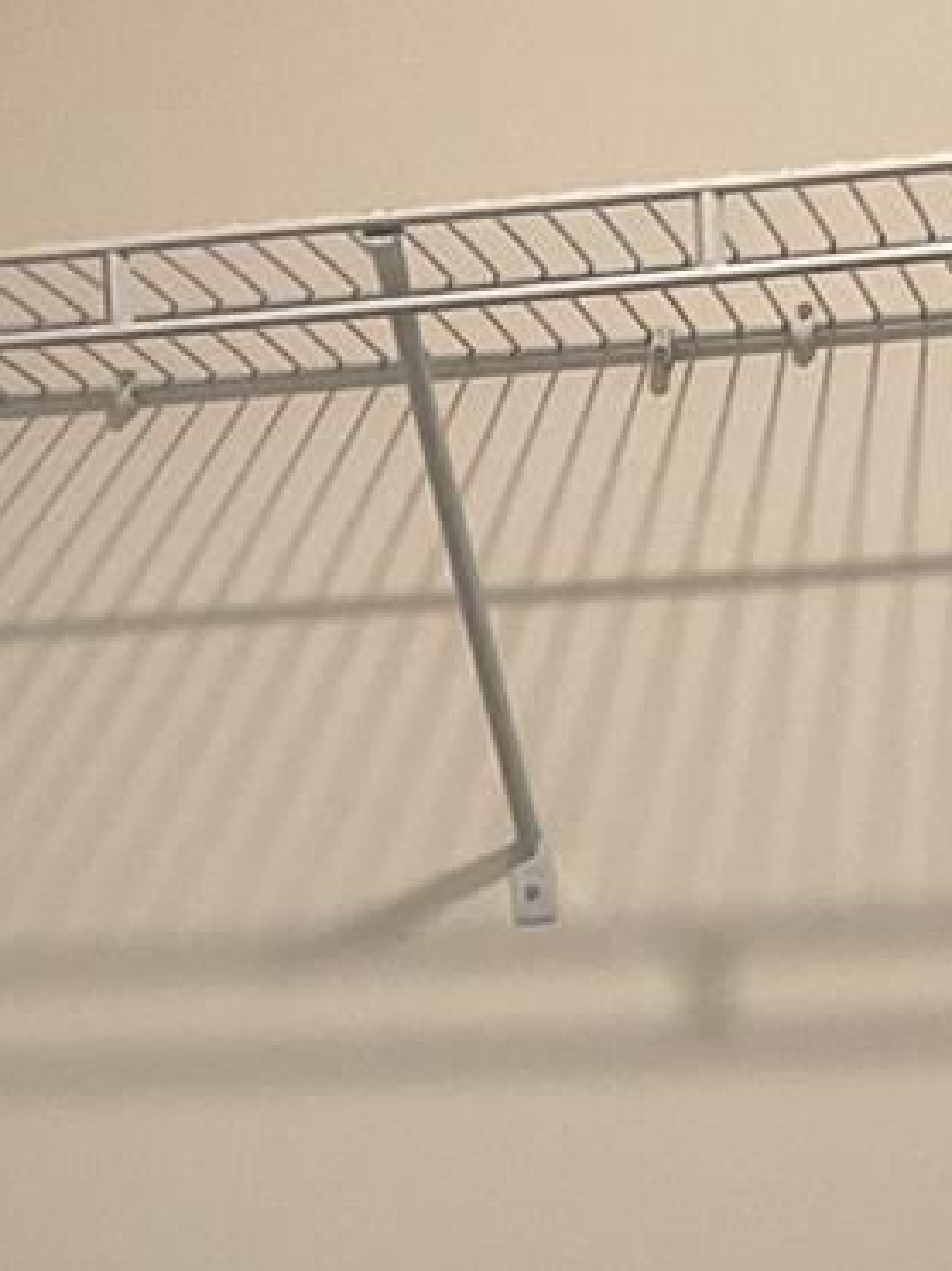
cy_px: 1699
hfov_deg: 12.3
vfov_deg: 15.5
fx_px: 4403
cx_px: 370
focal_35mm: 120
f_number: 1.8
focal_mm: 3
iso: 64
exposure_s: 1/60
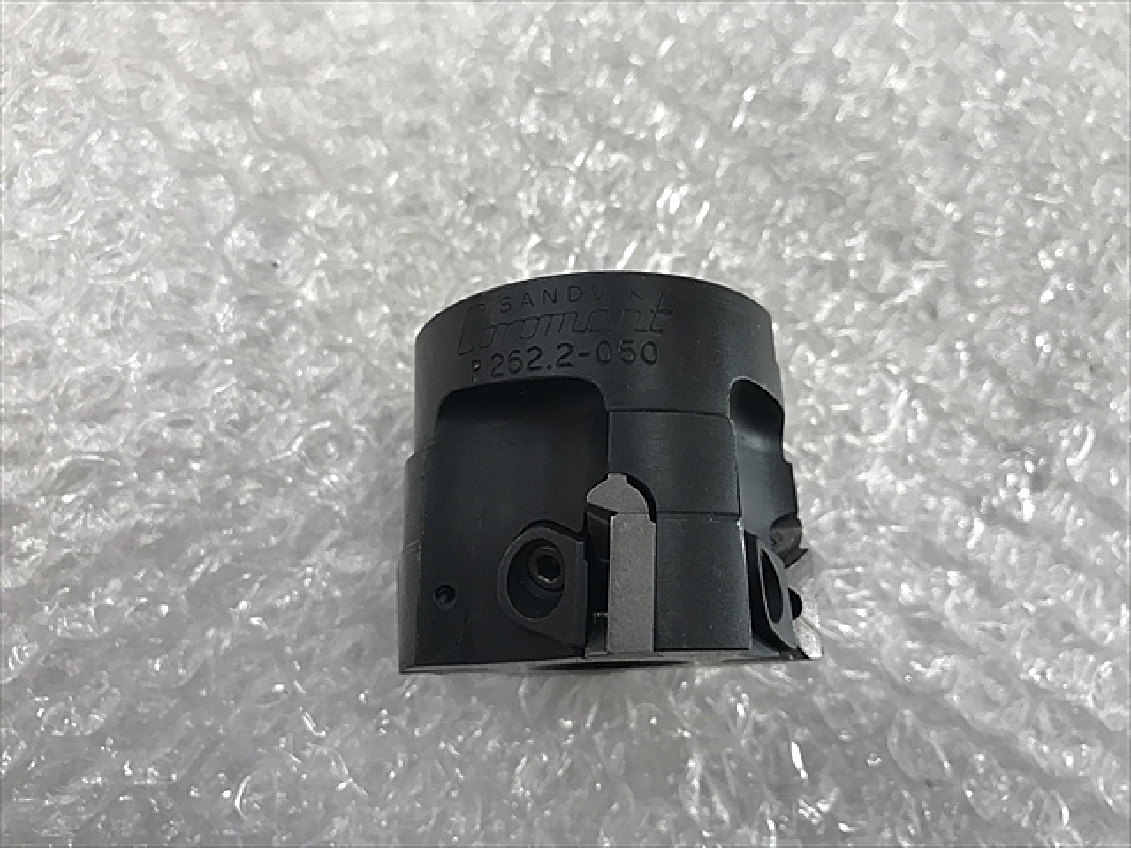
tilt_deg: -76.1
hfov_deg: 63.4
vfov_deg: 49.7
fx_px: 915
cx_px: 566
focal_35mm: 28
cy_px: 424
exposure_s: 1/30
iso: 25
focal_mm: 3.99
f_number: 1.8
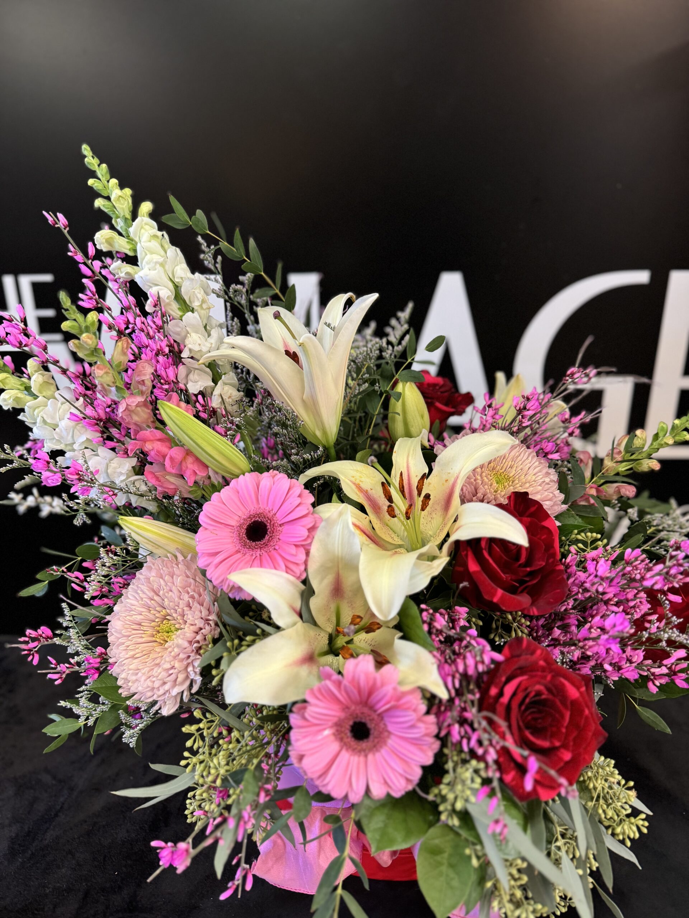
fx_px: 637
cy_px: 459
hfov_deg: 56.8
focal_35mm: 24
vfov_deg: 71.6
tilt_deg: -20.6
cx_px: 344
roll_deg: +1.3
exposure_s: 1/60
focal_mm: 6.86
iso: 250
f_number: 1.78
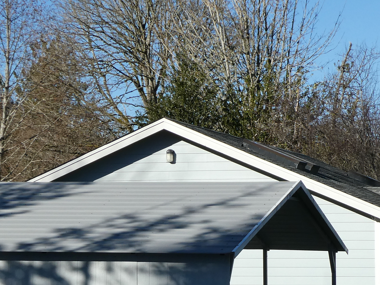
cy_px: 193
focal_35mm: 125
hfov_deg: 15.7
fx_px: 1372
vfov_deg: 11.8
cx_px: 266
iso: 80
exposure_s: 1/800
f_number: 4
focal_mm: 8.4
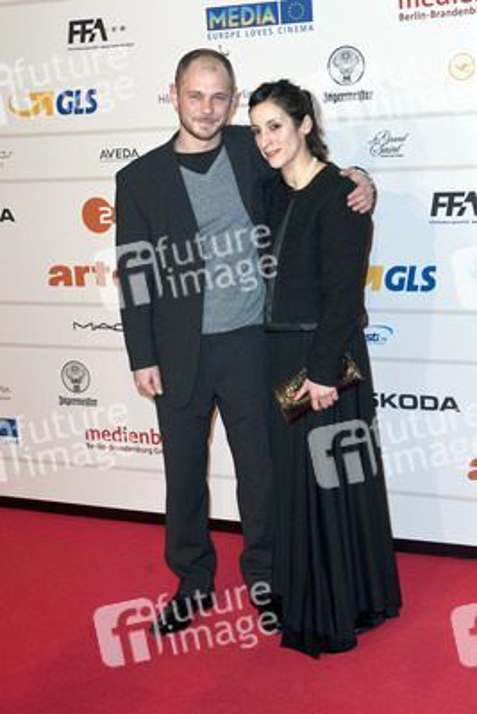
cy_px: 357
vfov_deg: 36.2
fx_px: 1092
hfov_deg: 24.6
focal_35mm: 55
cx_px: 238
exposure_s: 1/250
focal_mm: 55
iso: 800
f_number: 5.6
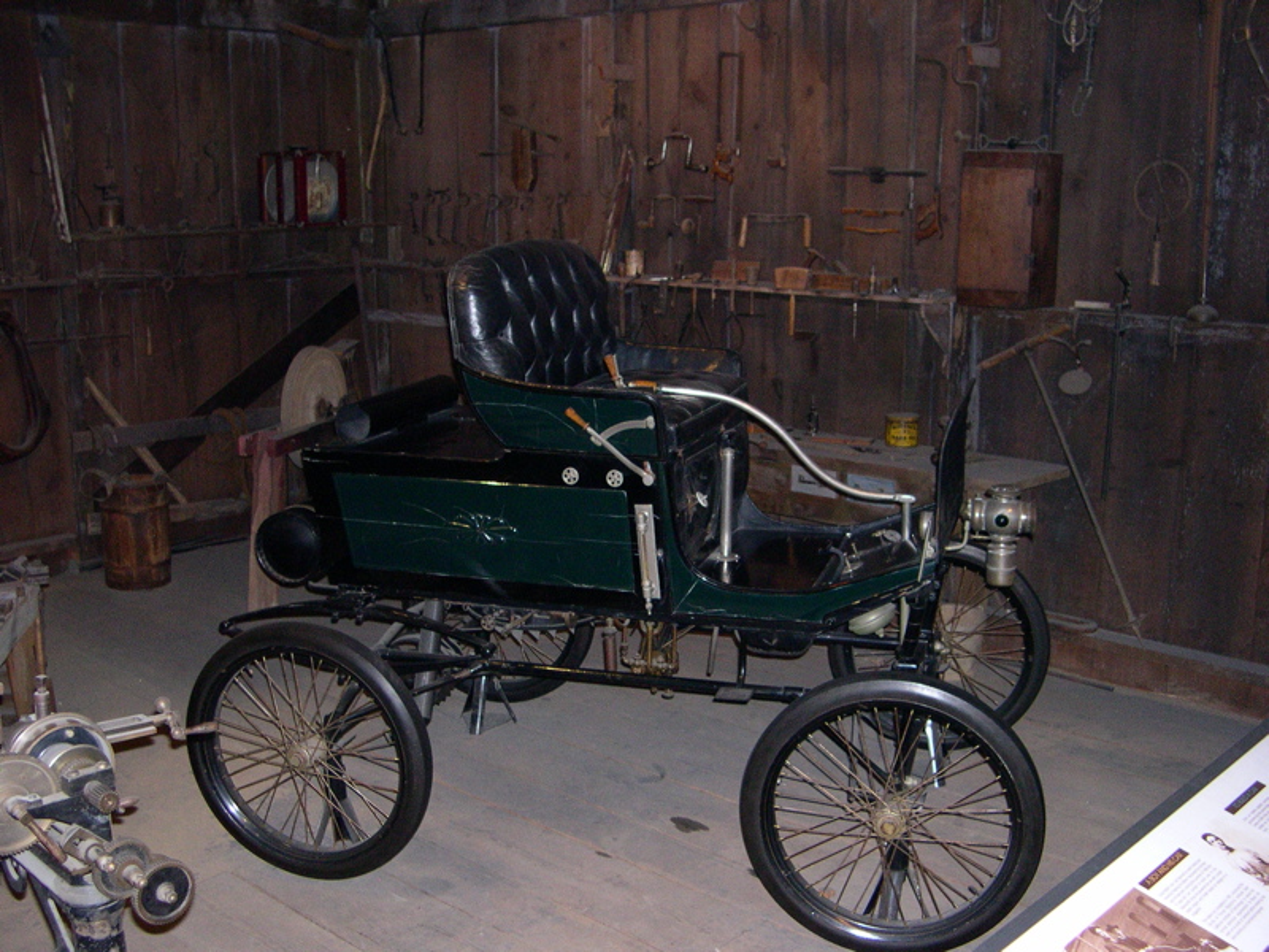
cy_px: 476
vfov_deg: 37.7
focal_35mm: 38
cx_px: 634
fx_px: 1393
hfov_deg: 49.0
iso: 400
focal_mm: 8
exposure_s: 1/60
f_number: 2.8
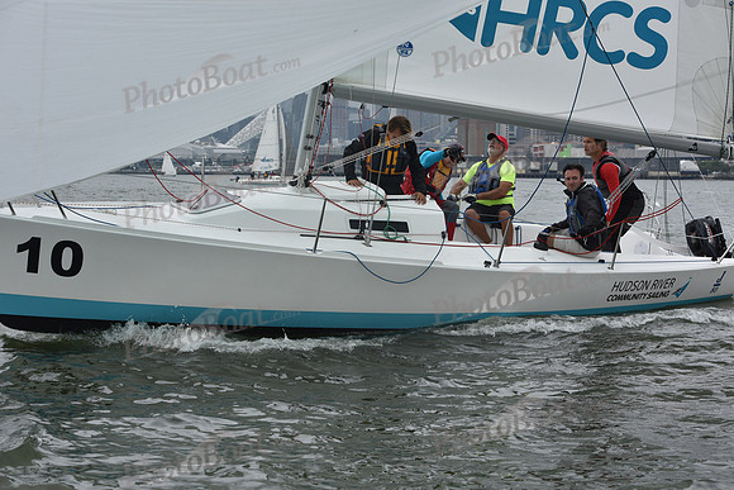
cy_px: 245
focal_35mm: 70
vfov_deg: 19.5
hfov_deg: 28.8
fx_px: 1427
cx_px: 367
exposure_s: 1/800
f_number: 9
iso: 400
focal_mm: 70
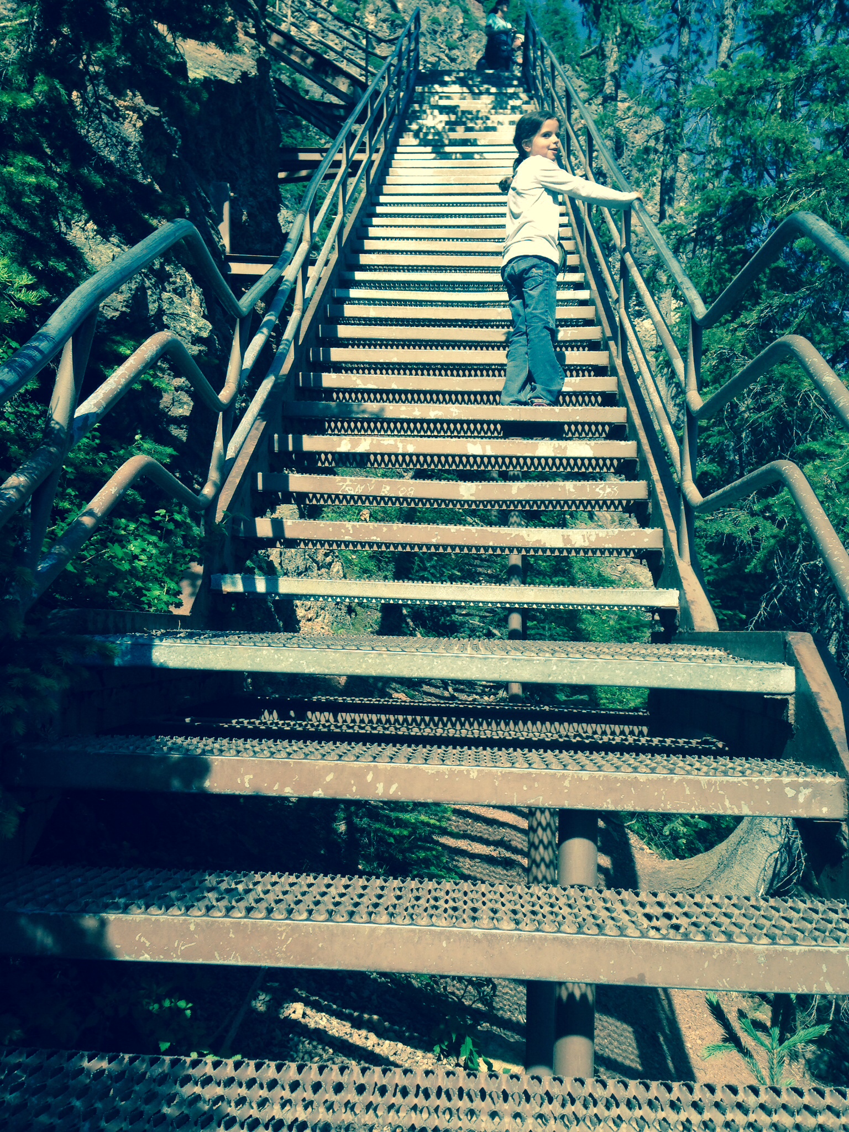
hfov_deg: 42.9
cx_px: 424
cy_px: 566
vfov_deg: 55.4
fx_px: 1079
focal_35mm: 33
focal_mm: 4.12
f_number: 2.4
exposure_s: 1/889
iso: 50
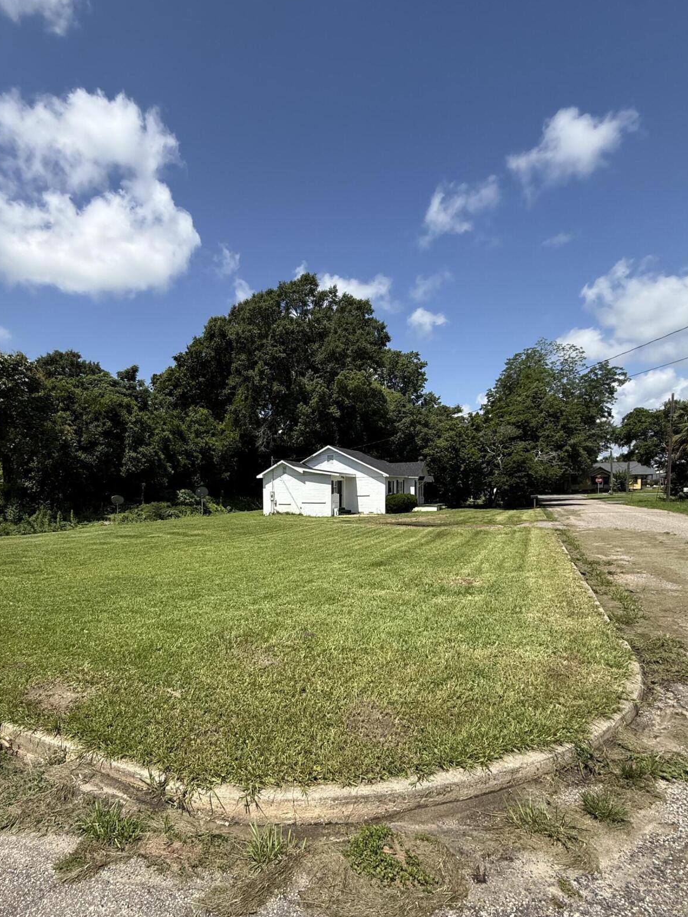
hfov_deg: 70.6
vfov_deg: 87.2
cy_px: 525
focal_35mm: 18
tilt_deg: -4.2
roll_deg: -0.4
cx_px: 266
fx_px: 477
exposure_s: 1/2024
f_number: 2.2
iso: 50
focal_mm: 2.22
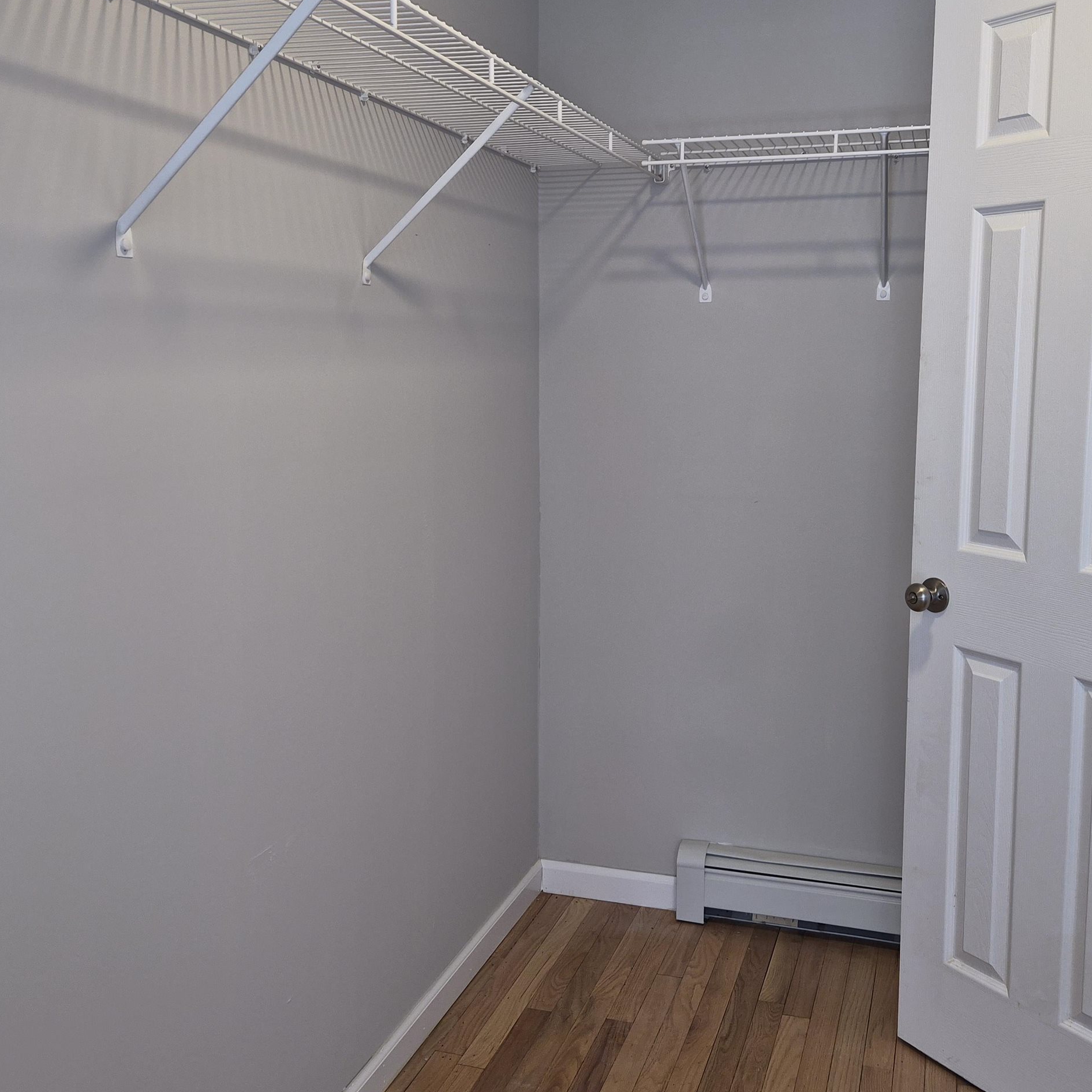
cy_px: 499
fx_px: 1178
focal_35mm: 33
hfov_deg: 49.5
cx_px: 633
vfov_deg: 49.7
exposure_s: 1/60
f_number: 1.8
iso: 100
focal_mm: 5.4
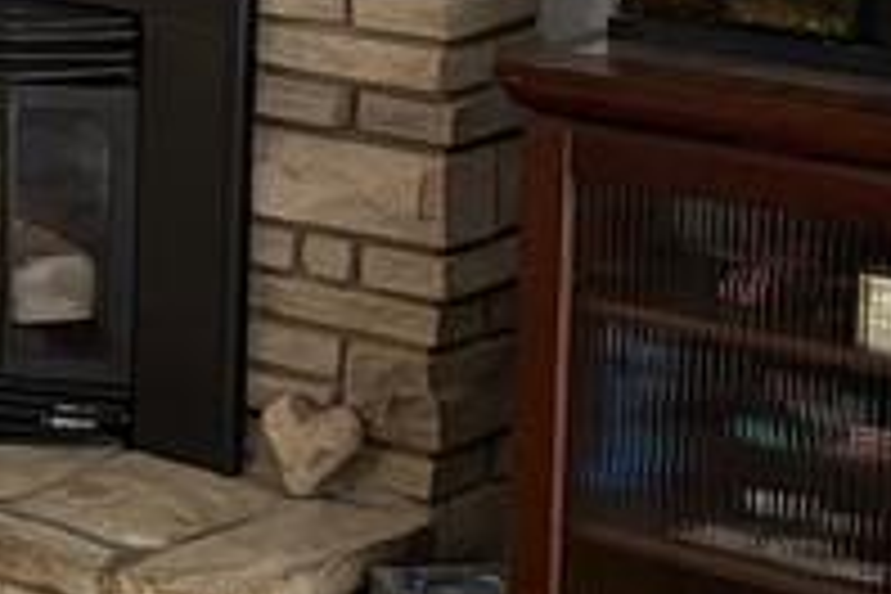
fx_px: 3465
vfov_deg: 9.6
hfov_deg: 13.2
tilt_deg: -7.8
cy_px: -140
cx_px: -724
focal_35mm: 140
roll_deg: +0.8
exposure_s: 1/60
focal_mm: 5.96
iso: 200
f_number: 1.6
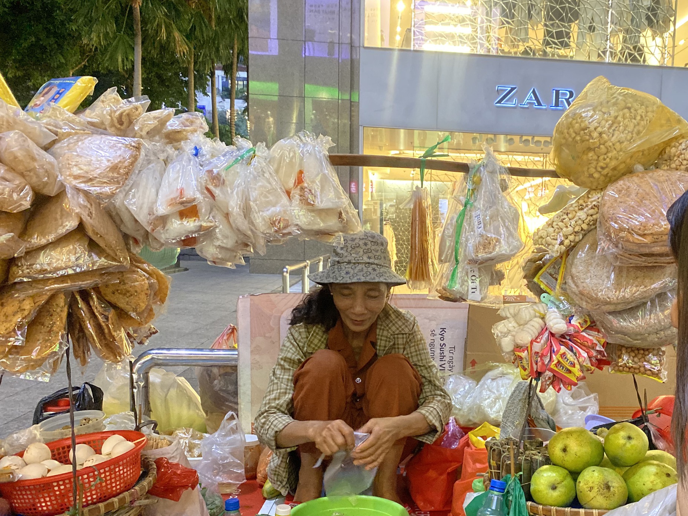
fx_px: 716
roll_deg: -2.3
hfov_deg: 50.2
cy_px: 330
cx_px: 475
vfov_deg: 39.3
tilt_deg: -7.8
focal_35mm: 36
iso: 400
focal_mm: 4.25
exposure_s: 1/33
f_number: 1.8
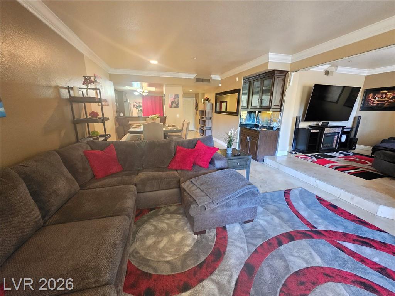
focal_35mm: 13
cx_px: 198
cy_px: 148
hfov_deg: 106.2
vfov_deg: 89.9
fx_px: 148
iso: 1000
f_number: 1.9
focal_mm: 2.2
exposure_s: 1/30
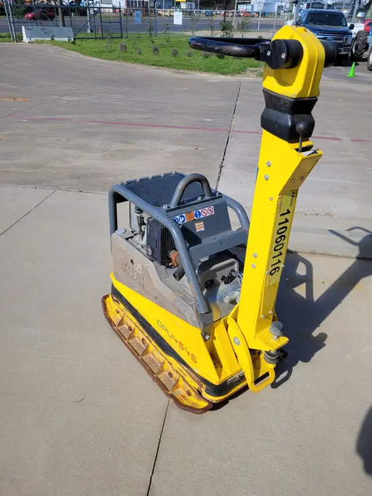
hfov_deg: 53.1
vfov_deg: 67.3
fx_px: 372
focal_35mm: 26
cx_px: 186
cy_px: 248
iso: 40
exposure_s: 1/2359
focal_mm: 5.4
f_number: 1.8
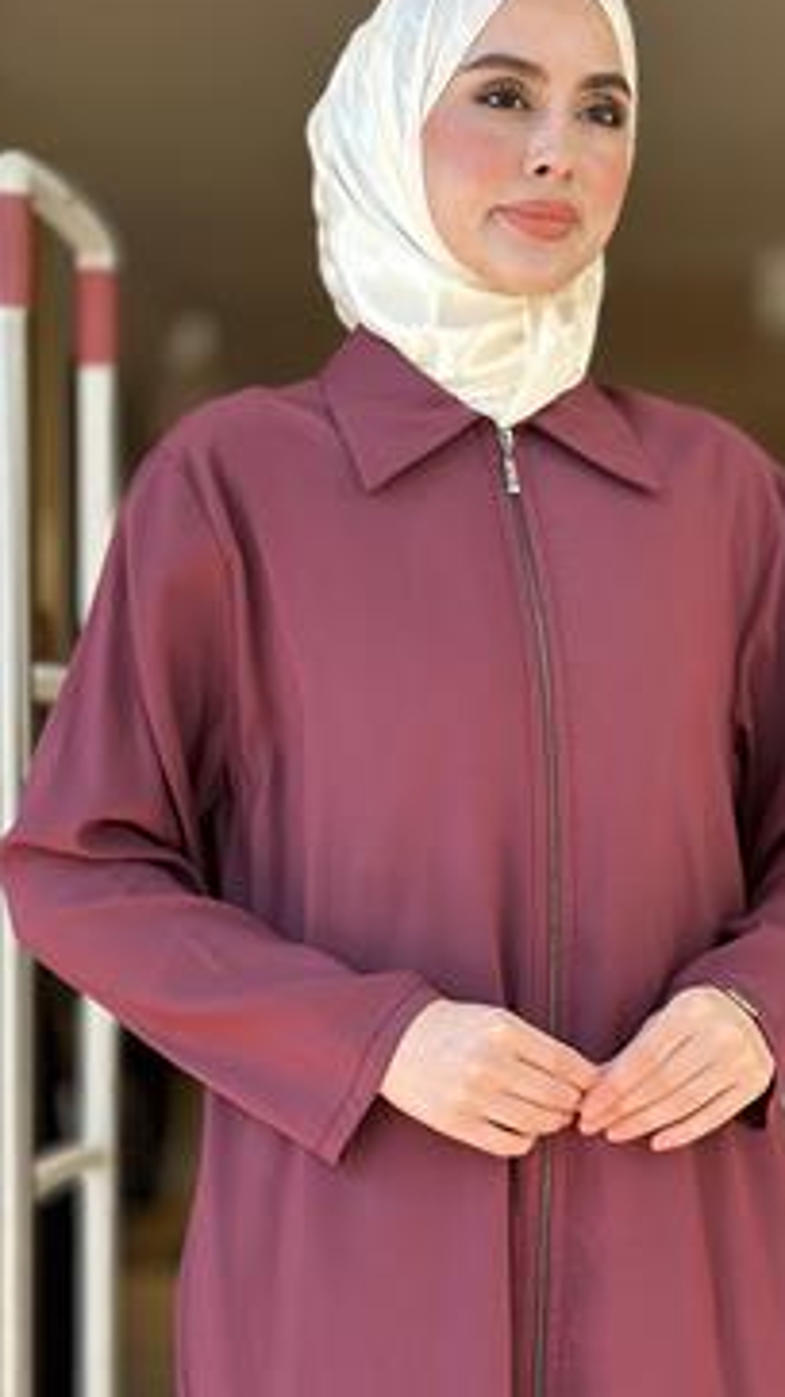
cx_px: 500
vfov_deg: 28.2
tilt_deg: +2.2
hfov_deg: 16.1
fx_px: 2777
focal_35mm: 75
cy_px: 739
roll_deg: -0.7
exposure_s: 1/299
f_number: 1.78
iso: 80
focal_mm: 6.86
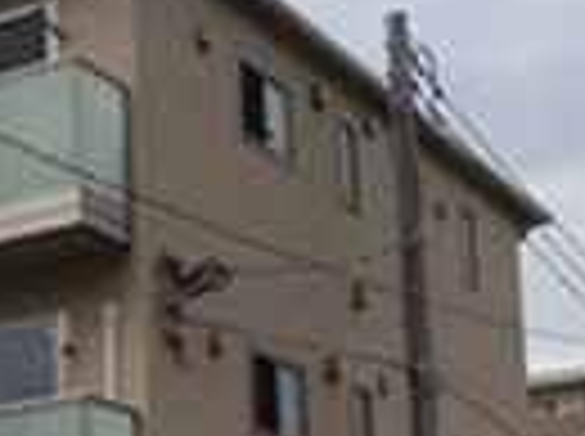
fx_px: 2092
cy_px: 575
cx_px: -423
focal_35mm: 124
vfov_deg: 11.6
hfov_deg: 14.3
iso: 32
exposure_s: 1/1330
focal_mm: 3.3
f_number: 2.4
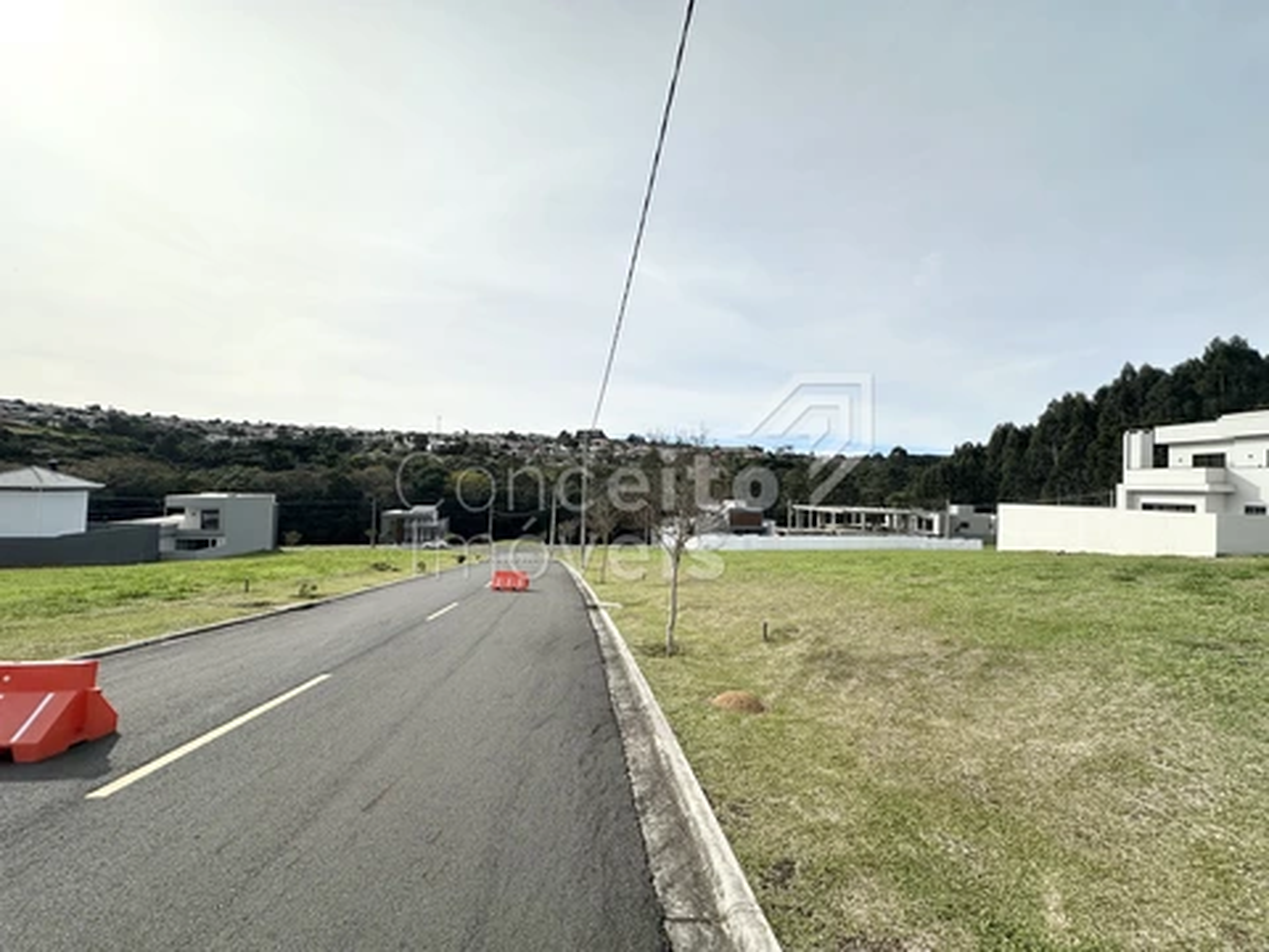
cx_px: 634
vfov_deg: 85.7
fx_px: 513
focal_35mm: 14
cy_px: 476
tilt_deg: +1.3
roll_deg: -1.5
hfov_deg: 102.1
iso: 40
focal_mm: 2.22
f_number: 2.2
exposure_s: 1/3300
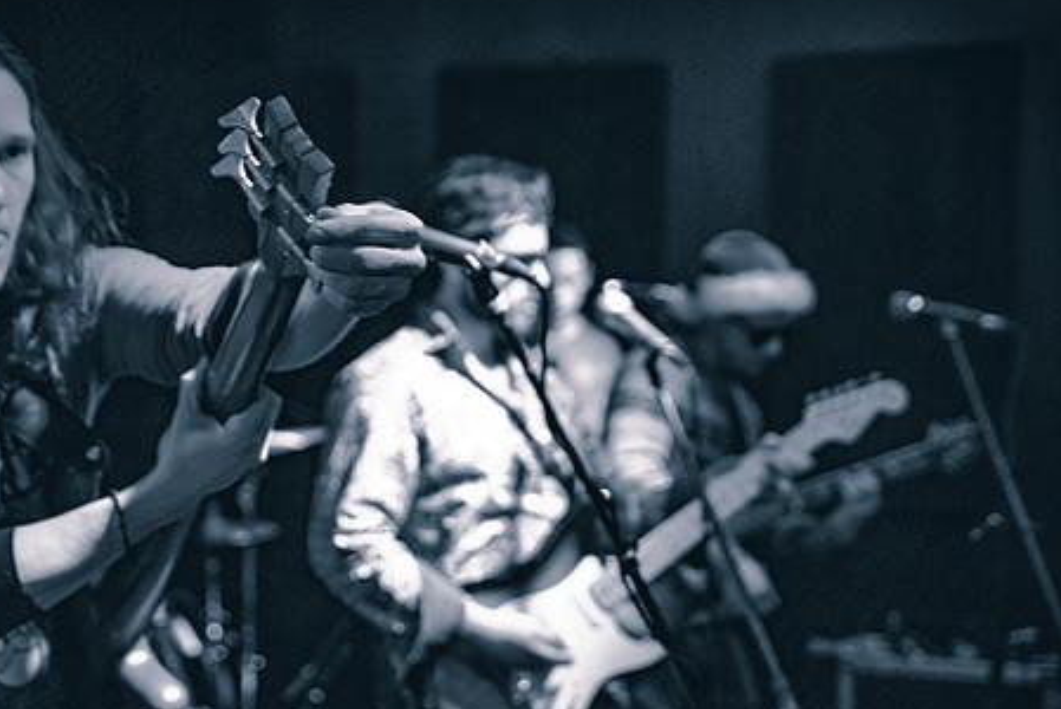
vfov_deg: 19.2
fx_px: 2094
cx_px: 428
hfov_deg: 28.4
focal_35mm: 71
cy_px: 422
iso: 8000
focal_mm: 55
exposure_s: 1/60
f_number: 2.8
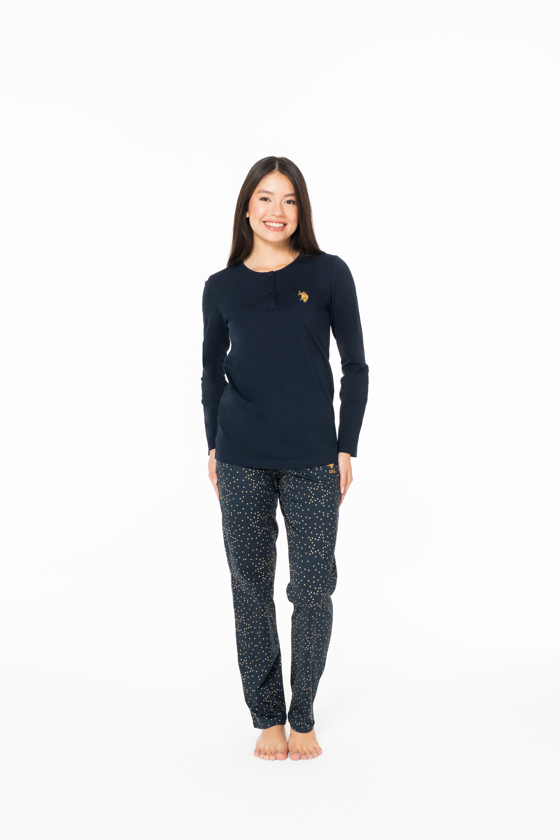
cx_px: 280
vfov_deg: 47.4
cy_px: 420
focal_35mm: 41
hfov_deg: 32.6
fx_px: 957
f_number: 8
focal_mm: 41
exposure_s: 1/160
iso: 200
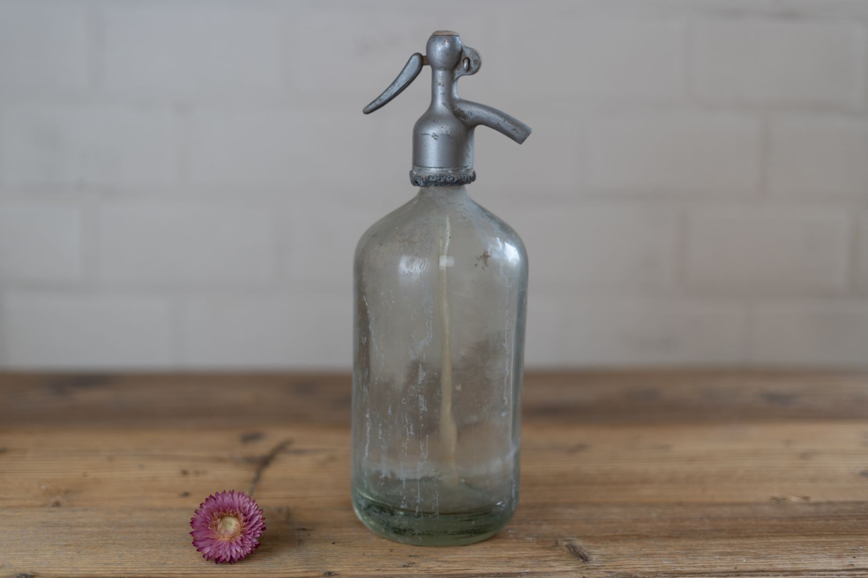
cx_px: 434
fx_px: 1205
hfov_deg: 39.6
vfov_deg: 27.0
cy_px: 289
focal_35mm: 50
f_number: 1.8
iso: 200
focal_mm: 50
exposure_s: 1/320
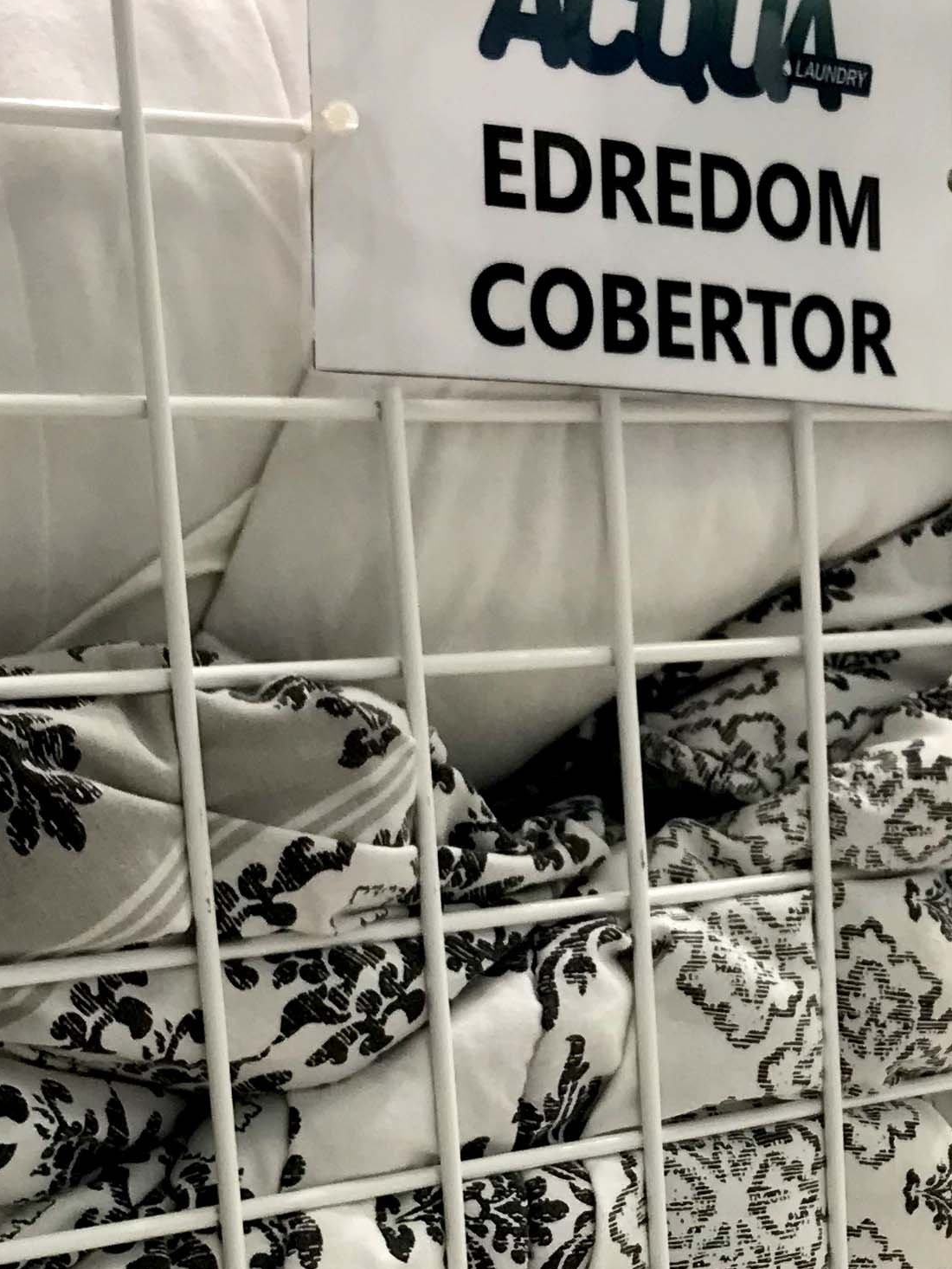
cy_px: 1205
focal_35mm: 77
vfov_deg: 24.4
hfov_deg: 19.0
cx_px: 752
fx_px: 2823
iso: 25
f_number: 1.8
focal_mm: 3.99
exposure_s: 1/60
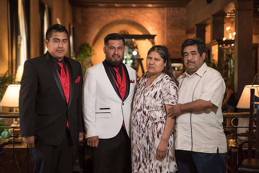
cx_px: 130
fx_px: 504
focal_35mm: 70
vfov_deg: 19.5
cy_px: 86
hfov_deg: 28.8
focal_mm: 70
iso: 1250
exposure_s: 1/160
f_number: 3.5
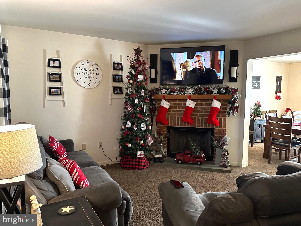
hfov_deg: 71.6
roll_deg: +0.2
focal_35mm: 24
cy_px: 113
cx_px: 150
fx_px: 209
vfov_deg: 56.8
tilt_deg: -5.7
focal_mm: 6.86
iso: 640
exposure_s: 1/40
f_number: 1.78
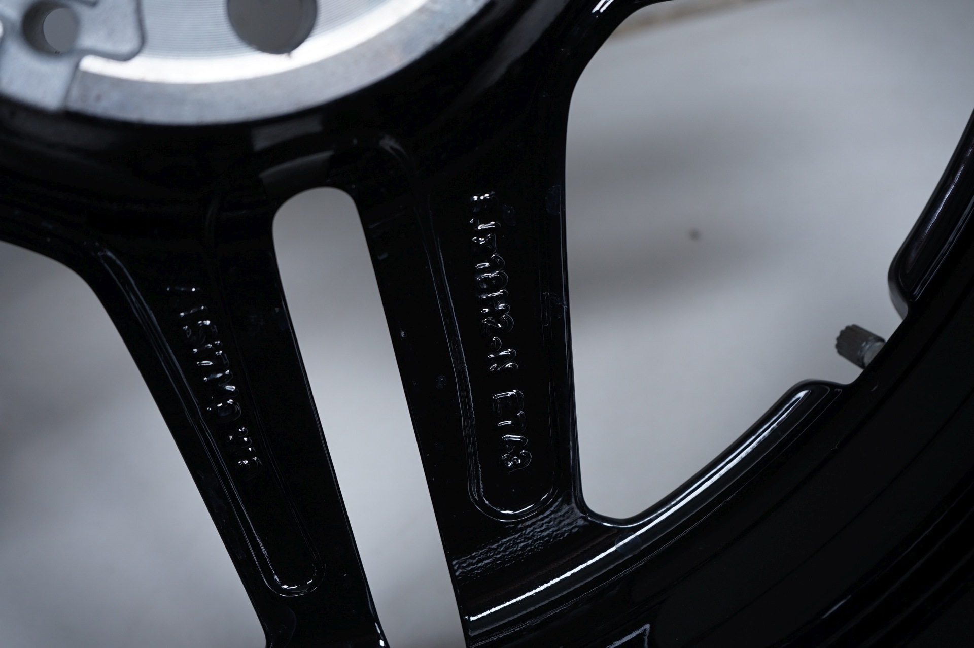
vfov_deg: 28.0
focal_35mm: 48
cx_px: 487
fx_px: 1298
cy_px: 324
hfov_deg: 41.1
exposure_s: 1/125
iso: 250
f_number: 7.1
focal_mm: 48
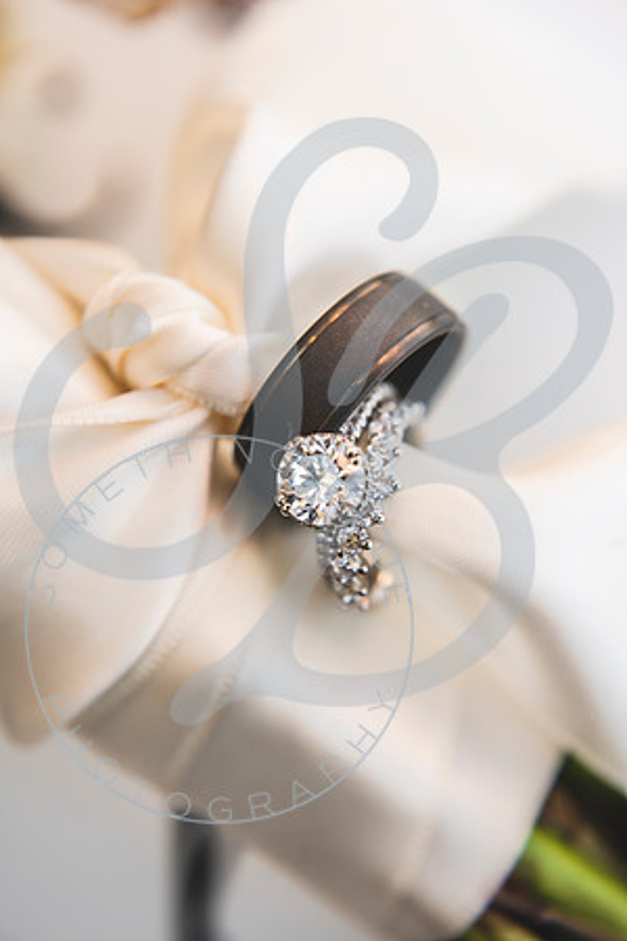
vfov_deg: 35.6
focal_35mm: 56
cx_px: 314
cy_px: 470
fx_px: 1463
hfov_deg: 24.2
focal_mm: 56
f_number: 5.6
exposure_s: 1/160
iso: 100
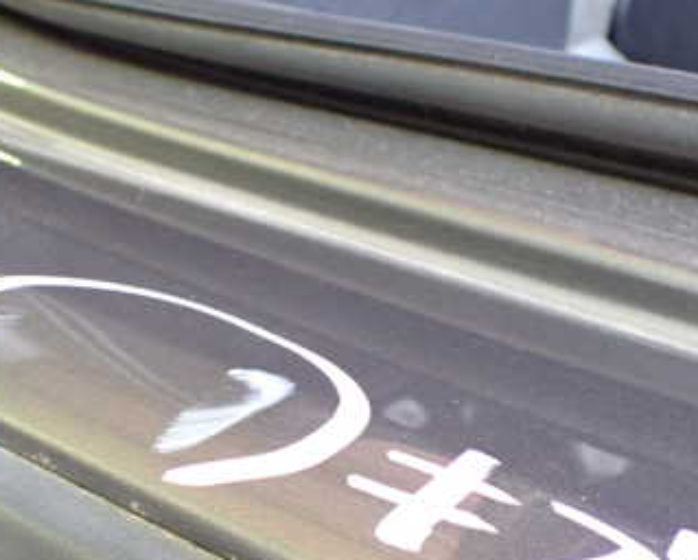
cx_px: 311
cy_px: 368
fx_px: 1138
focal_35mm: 55
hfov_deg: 34.1
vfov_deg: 27.5
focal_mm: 5.4
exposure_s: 1/30
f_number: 2.3
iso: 1000
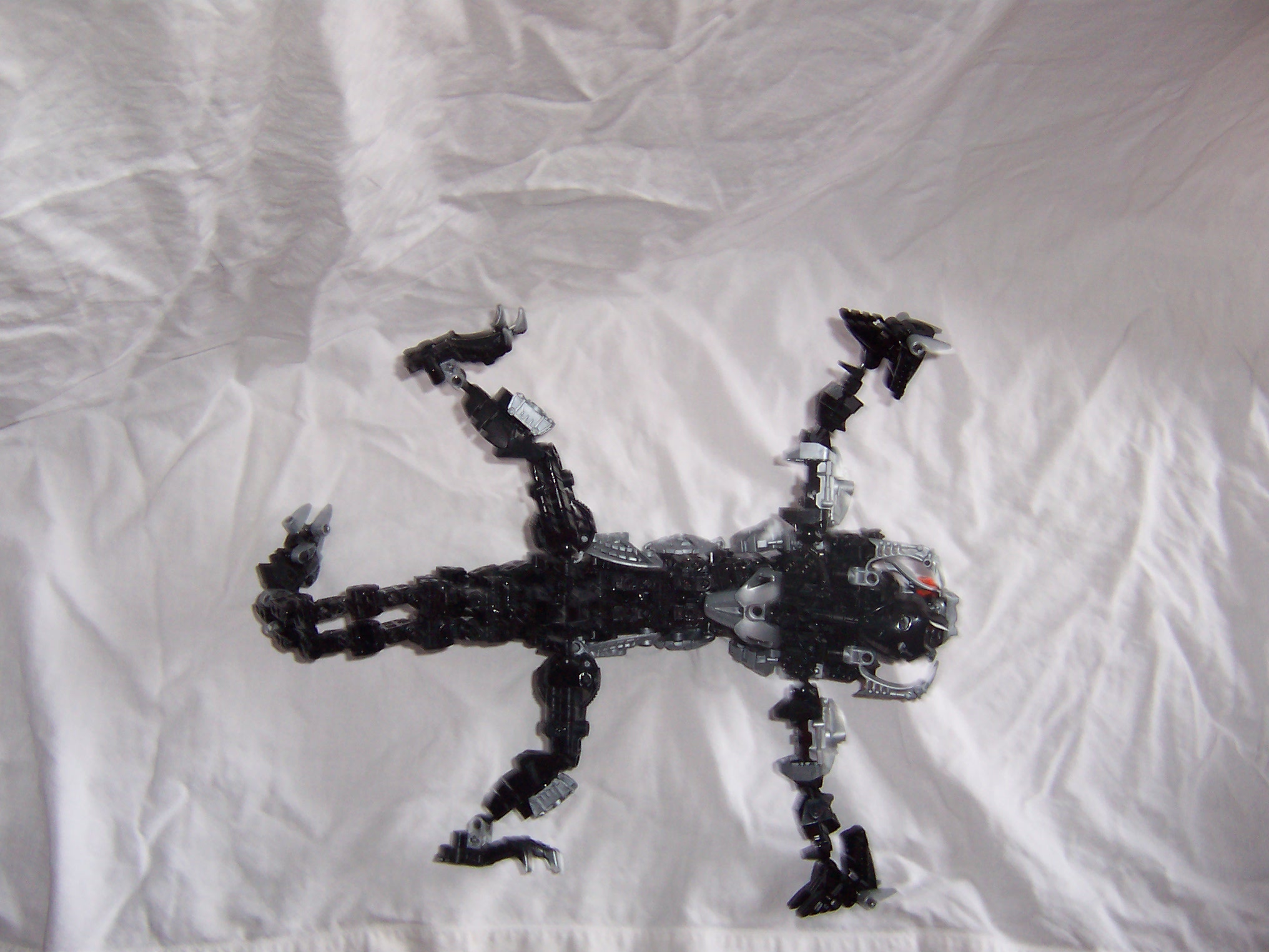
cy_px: 476
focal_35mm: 36
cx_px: 634
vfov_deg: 39.7
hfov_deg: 51.4
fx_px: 1320
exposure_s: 1/60
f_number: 2.8
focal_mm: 5.6
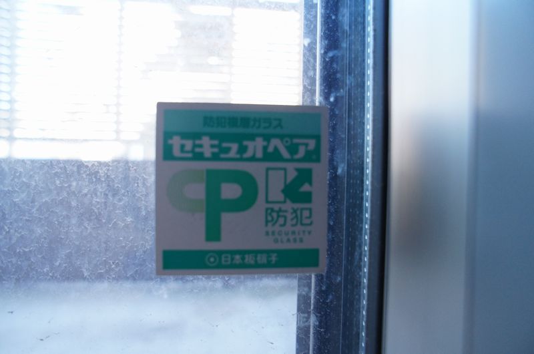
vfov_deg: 52.9
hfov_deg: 73.8
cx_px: 267
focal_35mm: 24
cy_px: 177
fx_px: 355
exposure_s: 1/60
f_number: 4
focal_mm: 16
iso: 800
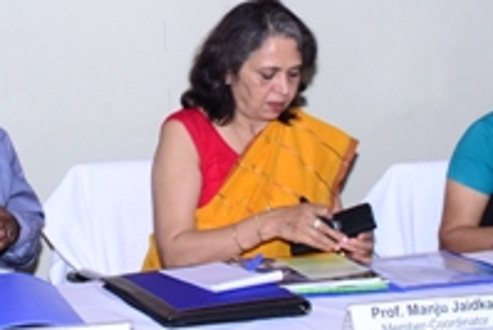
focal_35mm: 101
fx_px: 1384
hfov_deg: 20.2
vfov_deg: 13.4
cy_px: 20
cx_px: 181
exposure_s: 1/125
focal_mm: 24
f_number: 5.6
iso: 800
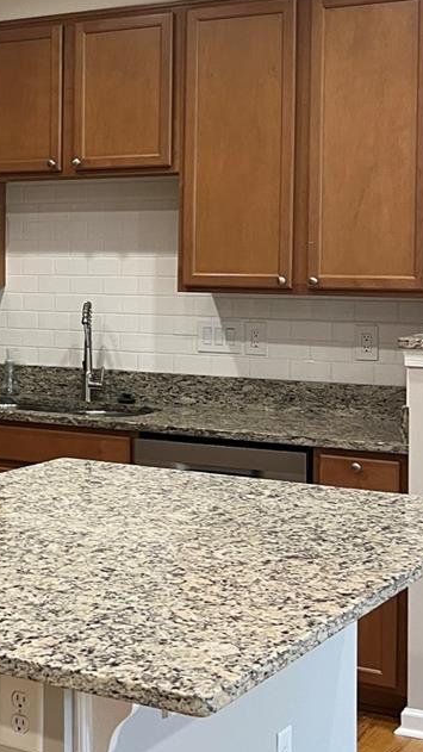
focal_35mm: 69
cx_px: -132
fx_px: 1376
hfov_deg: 16.5
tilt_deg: -4.3
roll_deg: -0.8
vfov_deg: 30.5
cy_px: 298
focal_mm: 5.7
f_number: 1.5
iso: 100
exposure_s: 1/60
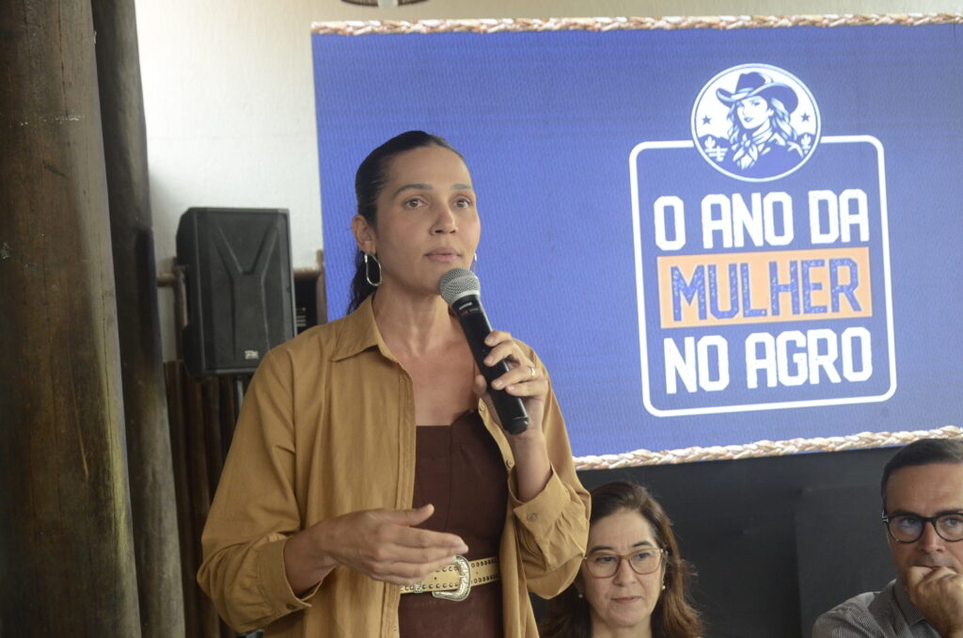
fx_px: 1361
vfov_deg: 26.4
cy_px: 319
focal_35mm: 51
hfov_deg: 39.0
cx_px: 482
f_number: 7.1
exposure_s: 1/250
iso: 1600
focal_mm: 34
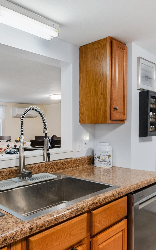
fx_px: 190
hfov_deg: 39.7
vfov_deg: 66.5
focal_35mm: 28
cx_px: 3
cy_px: 124
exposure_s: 1/2
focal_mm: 12
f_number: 11
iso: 64
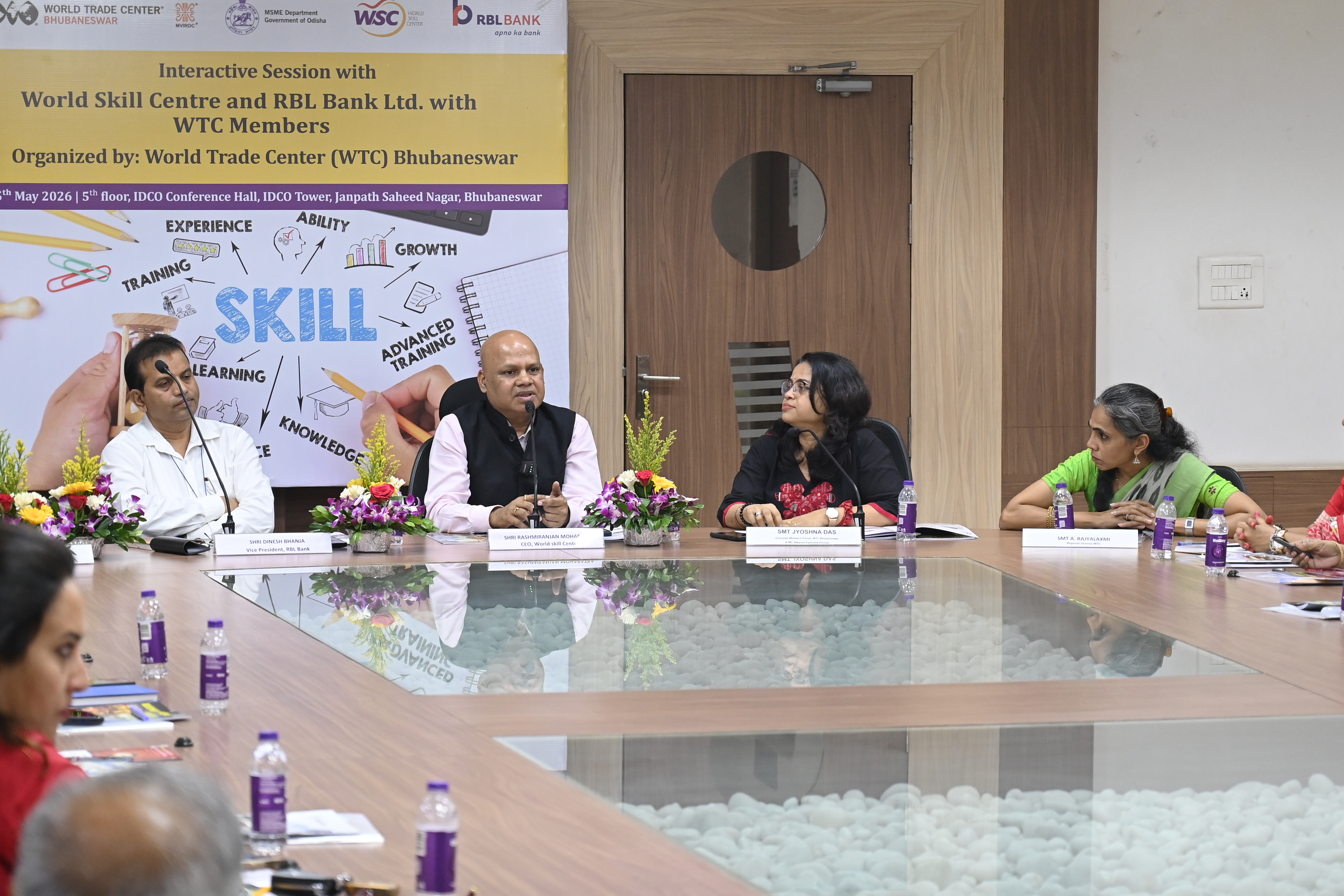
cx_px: 672
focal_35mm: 105
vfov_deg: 13.0
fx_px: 3920
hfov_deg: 19.5
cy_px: 448
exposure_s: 1/125
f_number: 4
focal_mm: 70
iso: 1600
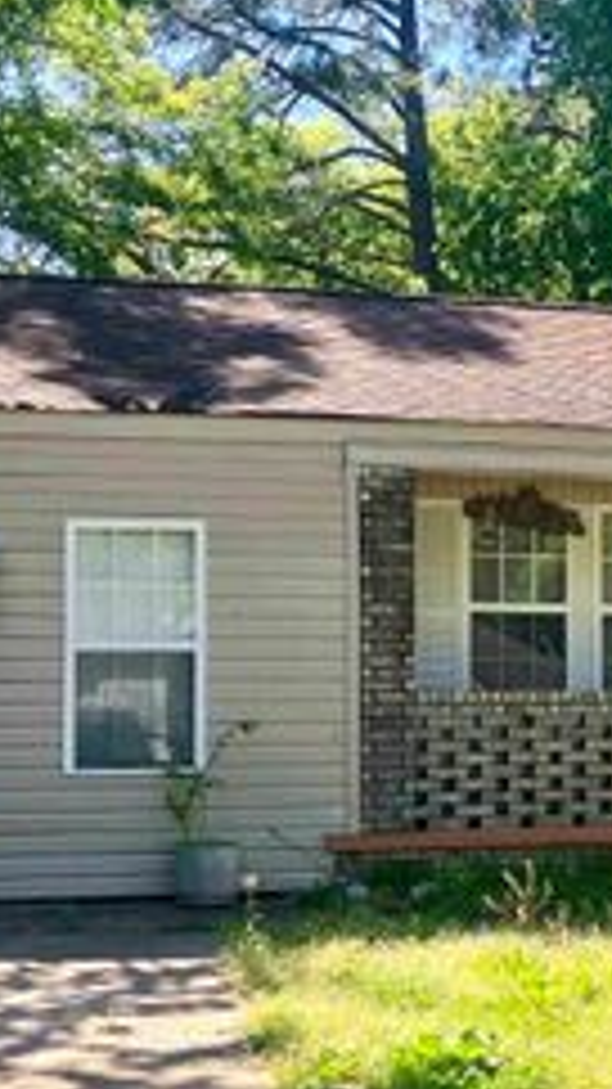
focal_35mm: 63
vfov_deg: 33.2
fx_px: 1819
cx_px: 652
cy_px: 686
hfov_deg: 18.5
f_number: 1.8
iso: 32
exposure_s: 1/426
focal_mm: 3.99
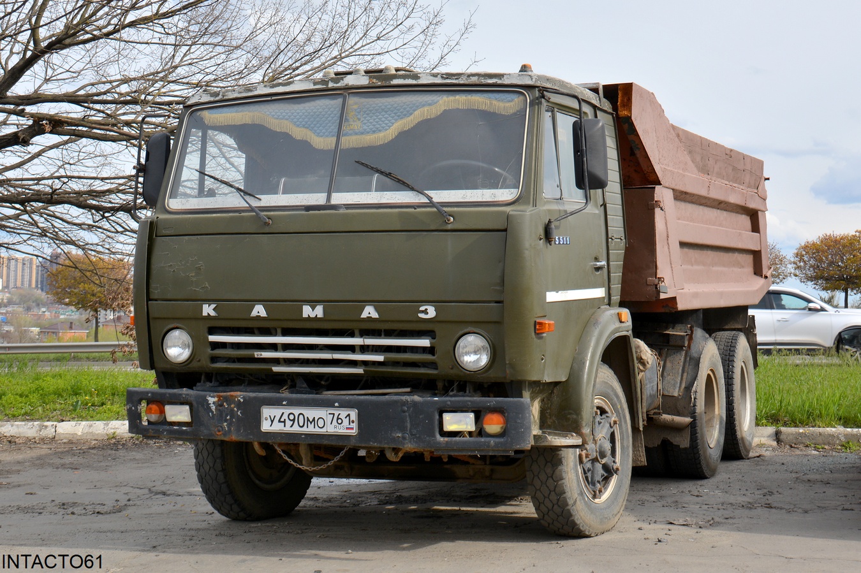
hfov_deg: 41.1
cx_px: 430
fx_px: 1148
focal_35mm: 48
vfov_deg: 28.1
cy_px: 286
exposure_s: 1/250
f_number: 8
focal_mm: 32
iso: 125
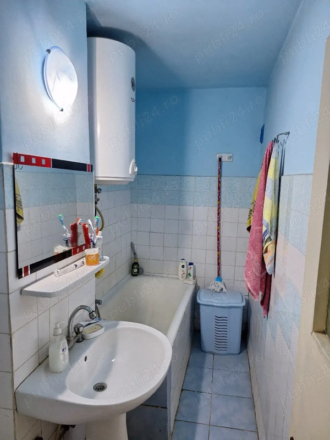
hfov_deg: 58.9
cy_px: 220
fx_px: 292
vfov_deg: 73.9
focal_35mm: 23
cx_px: 165
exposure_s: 1/50
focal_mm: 5.54
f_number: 1.8
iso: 125
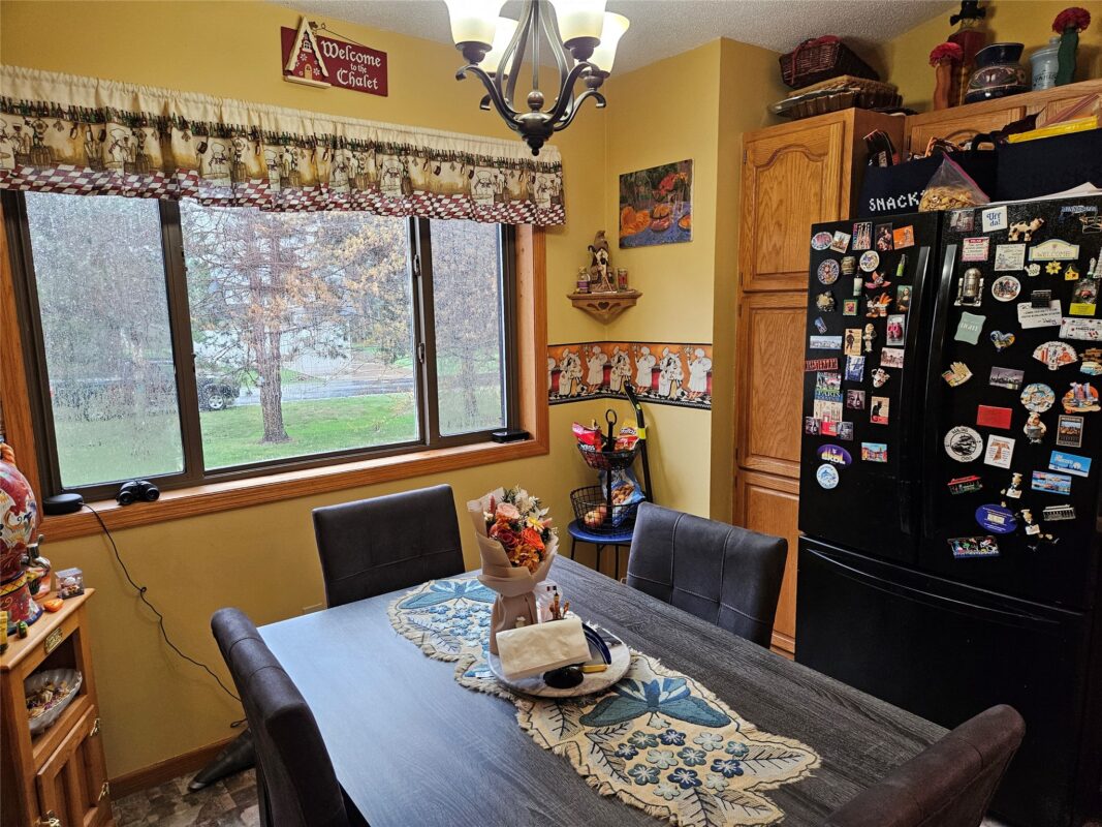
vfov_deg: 58.9
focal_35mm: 23
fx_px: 732
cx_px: 551
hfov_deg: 73.9
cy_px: 414
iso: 320
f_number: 1.8
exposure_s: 1/120
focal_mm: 5.4
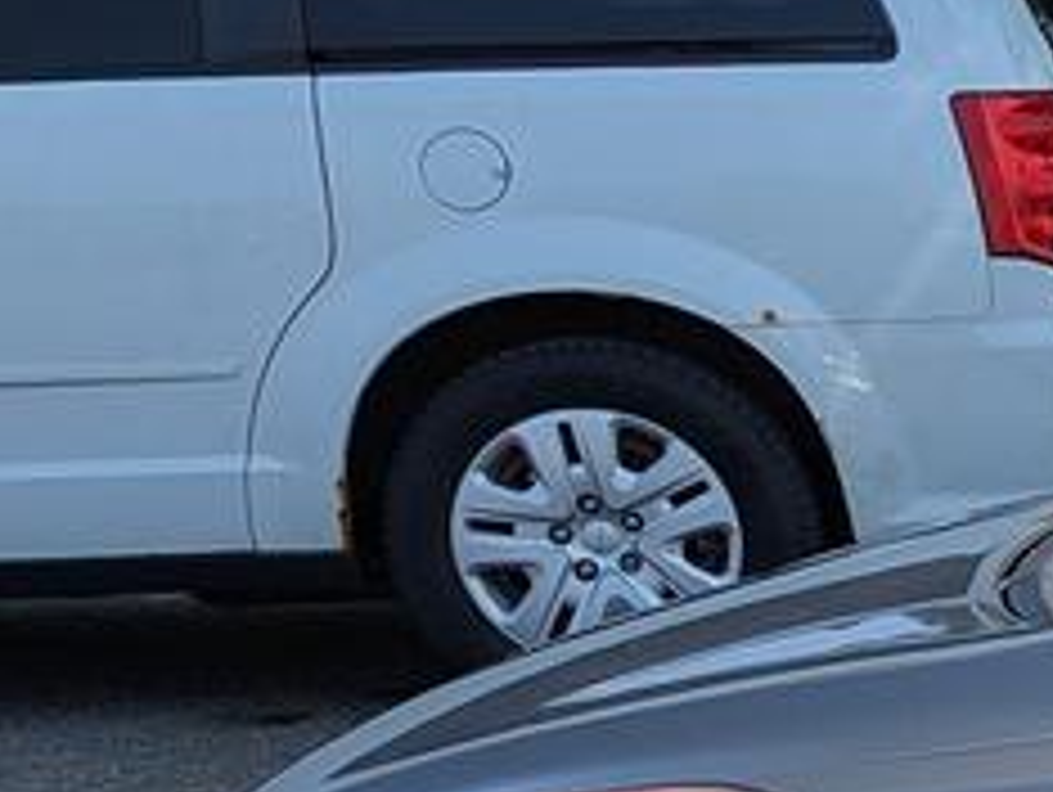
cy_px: 990
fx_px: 3989
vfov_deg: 11.1
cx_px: 2540
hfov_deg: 12.0
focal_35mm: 131
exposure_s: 1/2513
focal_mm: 6.81
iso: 43
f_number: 1.85
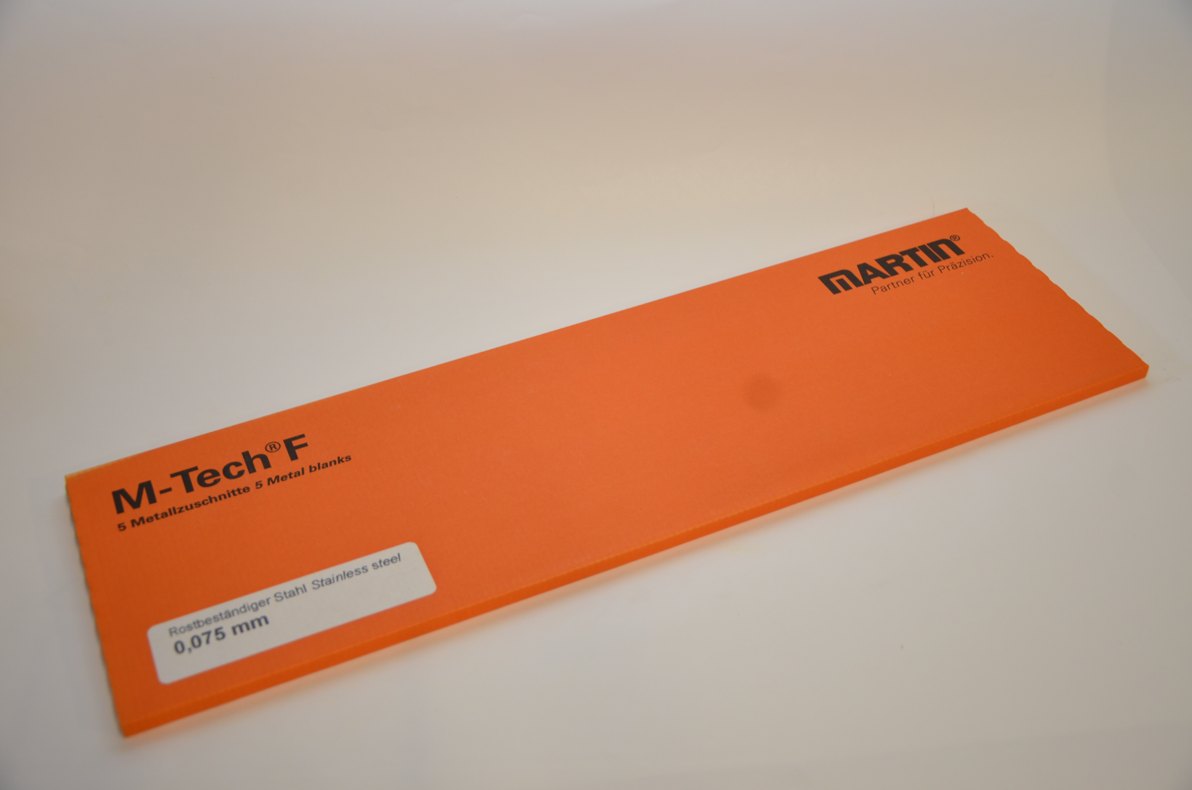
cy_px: 395
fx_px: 1388
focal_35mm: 42
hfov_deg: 46.5
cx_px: 596
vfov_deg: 31.8
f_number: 4
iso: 400
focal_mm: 28
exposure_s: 1/60
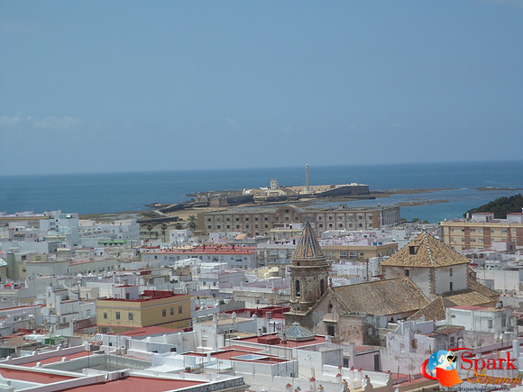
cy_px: 196
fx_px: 1239
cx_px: 262
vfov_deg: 18.0
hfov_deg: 23.8
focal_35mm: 82
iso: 80
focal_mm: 15.4
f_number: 4.4
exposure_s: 1/1000
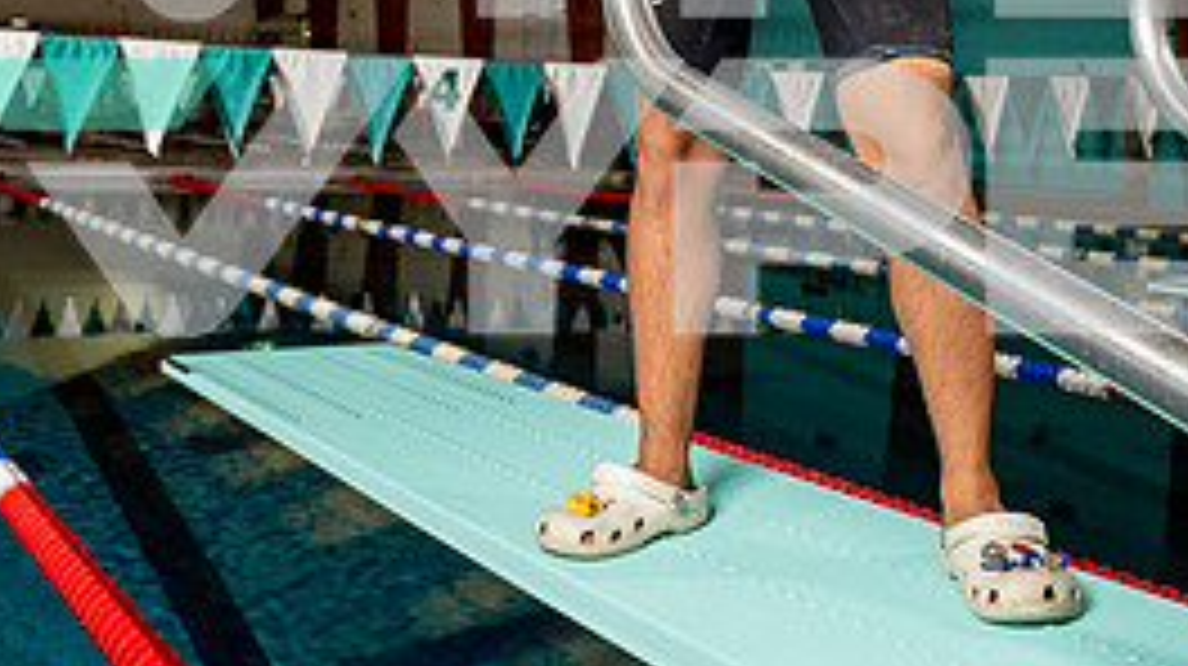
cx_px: 630
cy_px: -117
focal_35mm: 50
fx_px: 1574
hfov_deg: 41.3
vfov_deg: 22.2
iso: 640
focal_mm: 28
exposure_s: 1/250
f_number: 5.6
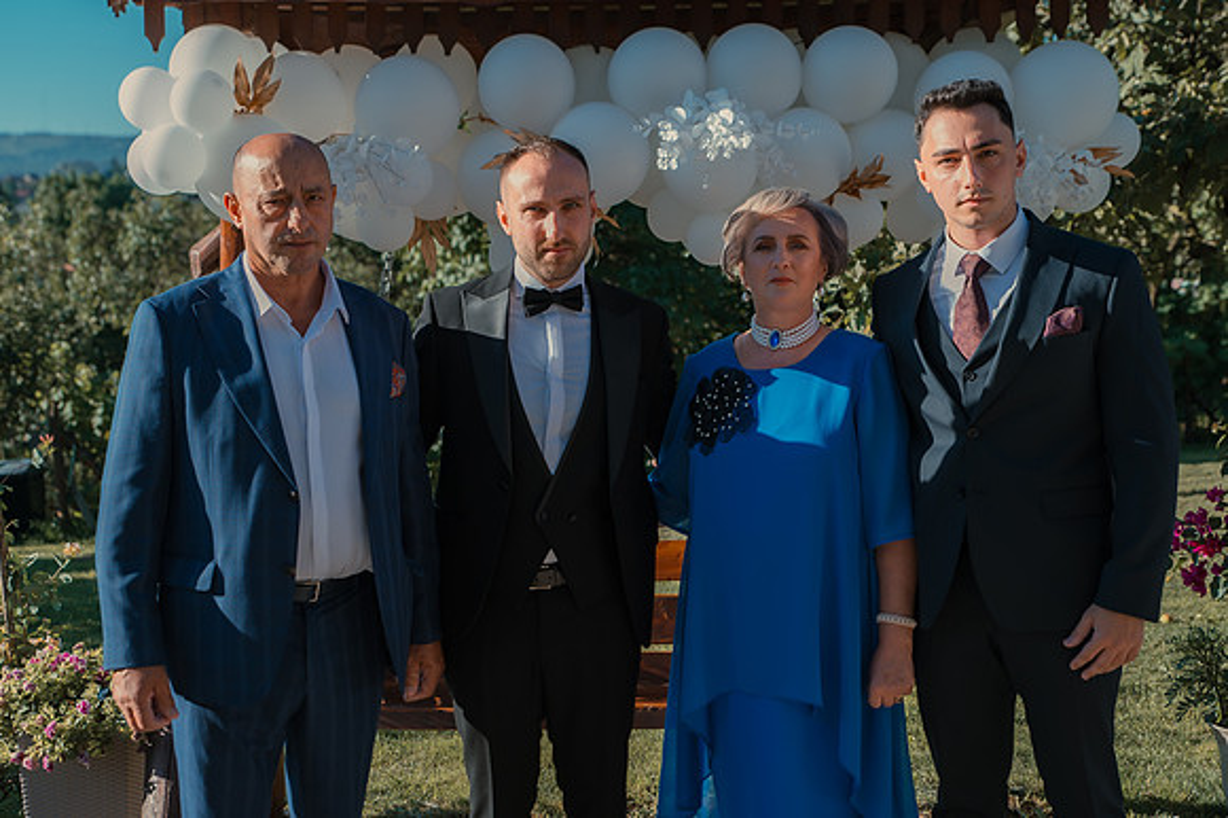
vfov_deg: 24.7
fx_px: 1870
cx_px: 567
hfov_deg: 36.3
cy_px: 392
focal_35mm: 55
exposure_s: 1/250
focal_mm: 48
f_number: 4
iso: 100
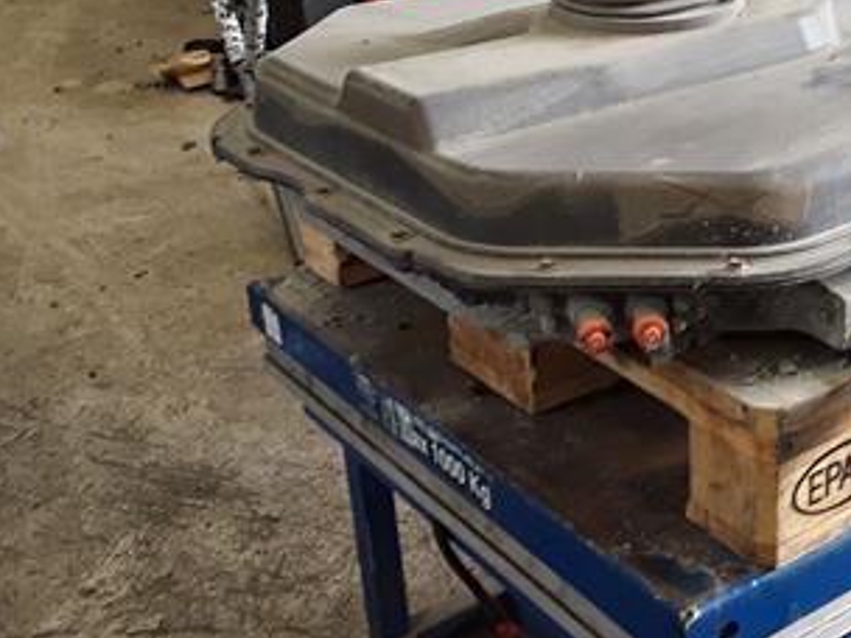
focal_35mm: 59
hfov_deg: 30.9
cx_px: 798
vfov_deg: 24.8
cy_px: 285
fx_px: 1450
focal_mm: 2.91
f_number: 1.9
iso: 50
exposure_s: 1/40
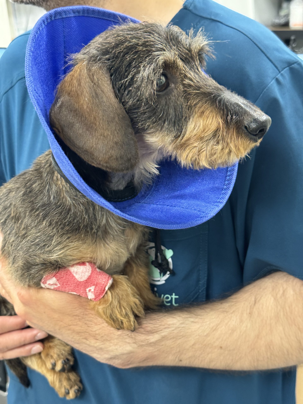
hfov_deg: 30.3
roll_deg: +3.6
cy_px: 202
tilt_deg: -20.1
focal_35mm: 48
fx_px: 560
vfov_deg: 39.7
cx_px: 152
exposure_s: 1/50
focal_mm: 6.76
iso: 250
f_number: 1.78
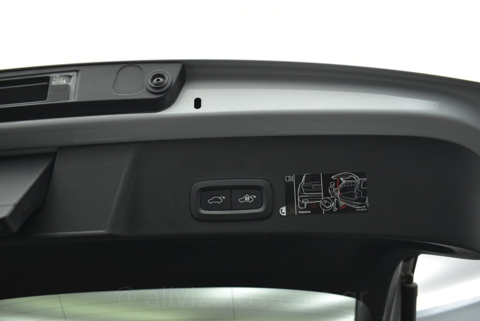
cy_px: 160
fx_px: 400
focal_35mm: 30
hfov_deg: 61.9
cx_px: 240
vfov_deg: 43.7
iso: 1600
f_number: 3.5
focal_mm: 20
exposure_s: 1/160
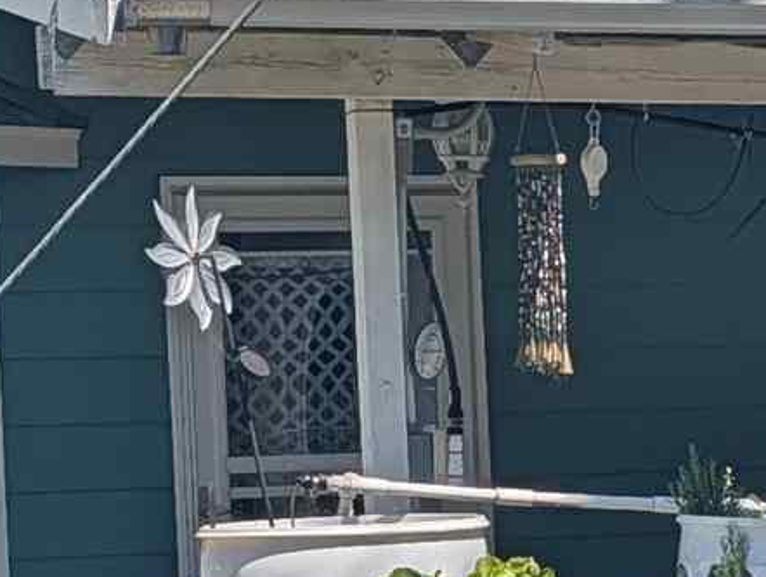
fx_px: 3679
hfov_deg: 11.7
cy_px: 681
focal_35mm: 166
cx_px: 854
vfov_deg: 8.9
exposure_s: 1/1715
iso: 20
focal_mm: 6.9
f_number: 1.68
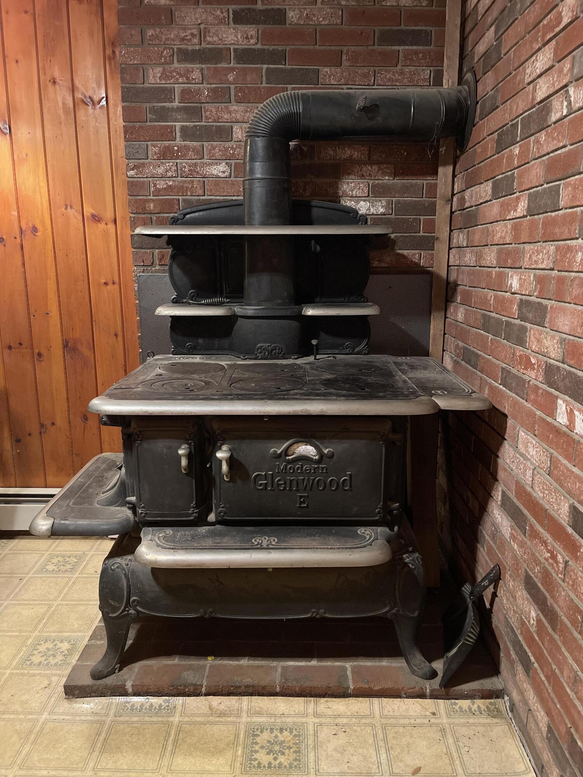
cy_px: 388
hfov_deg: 53.1
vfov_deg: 67.3
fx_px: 584
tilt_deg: -11.9
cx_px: 292
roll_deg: +0.3
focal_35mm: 26
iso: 800
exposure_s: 1/30
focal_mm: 5.1
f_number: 1.6
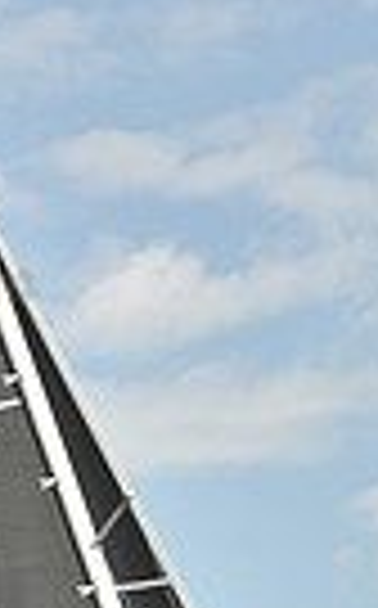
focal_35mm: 307
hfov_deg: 4.3
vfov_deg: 6.7
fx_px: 5076
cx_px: 268
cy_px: 937
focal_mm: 70
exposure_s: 1/800
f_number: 9
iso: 250
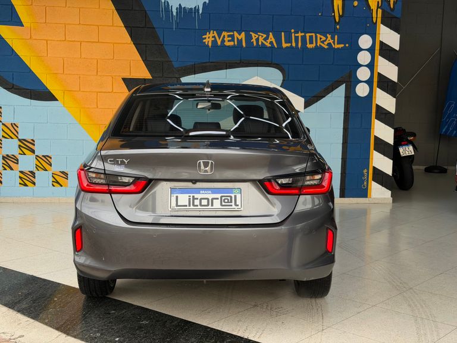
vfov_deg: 30.3
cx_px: 228
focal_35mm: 48
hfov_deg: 39.7
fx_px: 634
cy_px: 172
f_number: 1.78
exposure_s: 1/422
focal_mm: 6.76
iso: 64
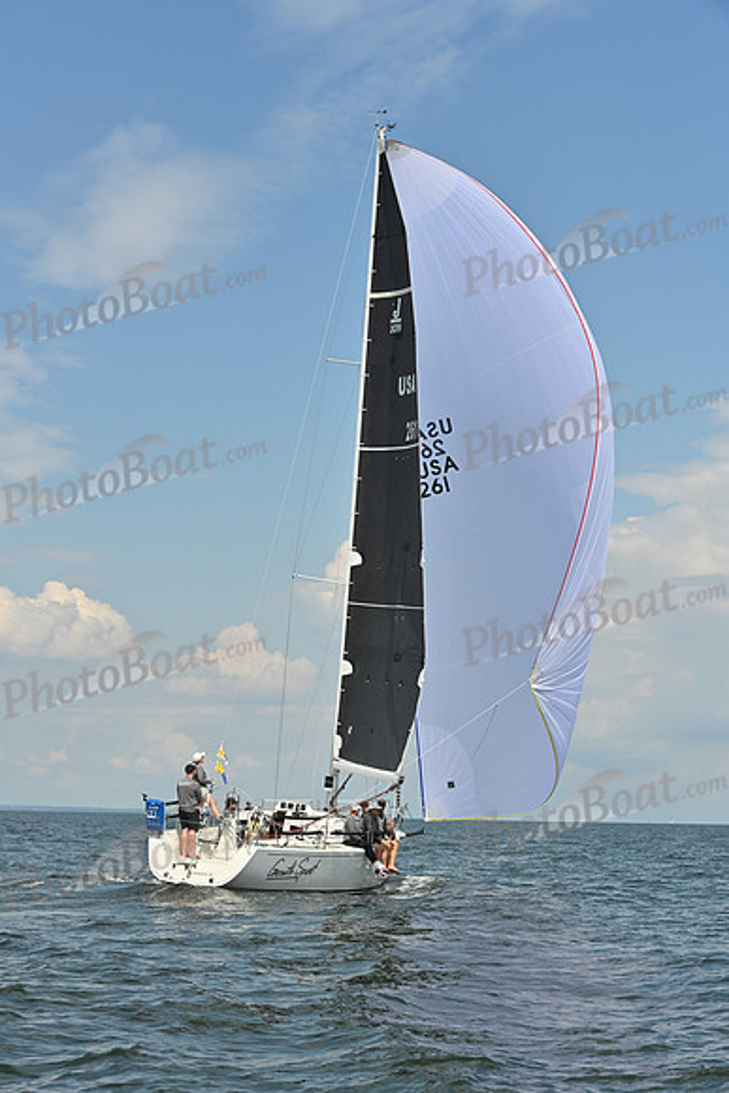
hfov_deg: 19.5
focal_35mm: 70
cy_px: 546
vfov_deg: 28.8
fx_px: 2125
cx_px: 364
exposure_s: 1/1600
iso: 320
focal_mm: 70
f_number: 9
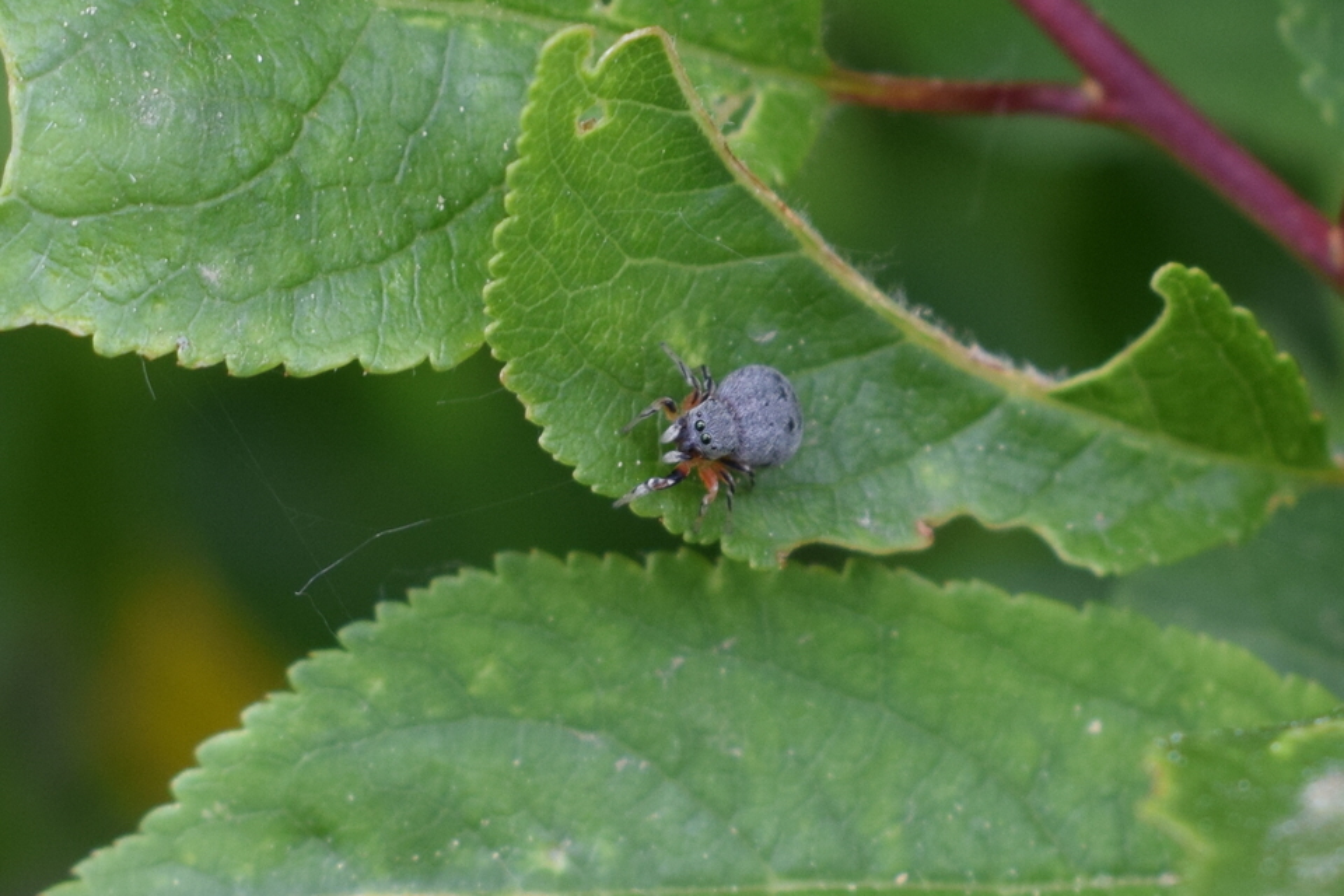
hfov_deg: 37.9
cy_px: 448
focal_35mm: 52
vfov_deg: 25.8
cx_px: 672
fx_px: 1960
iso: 400
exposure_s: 1/200
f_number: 8
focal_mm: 35
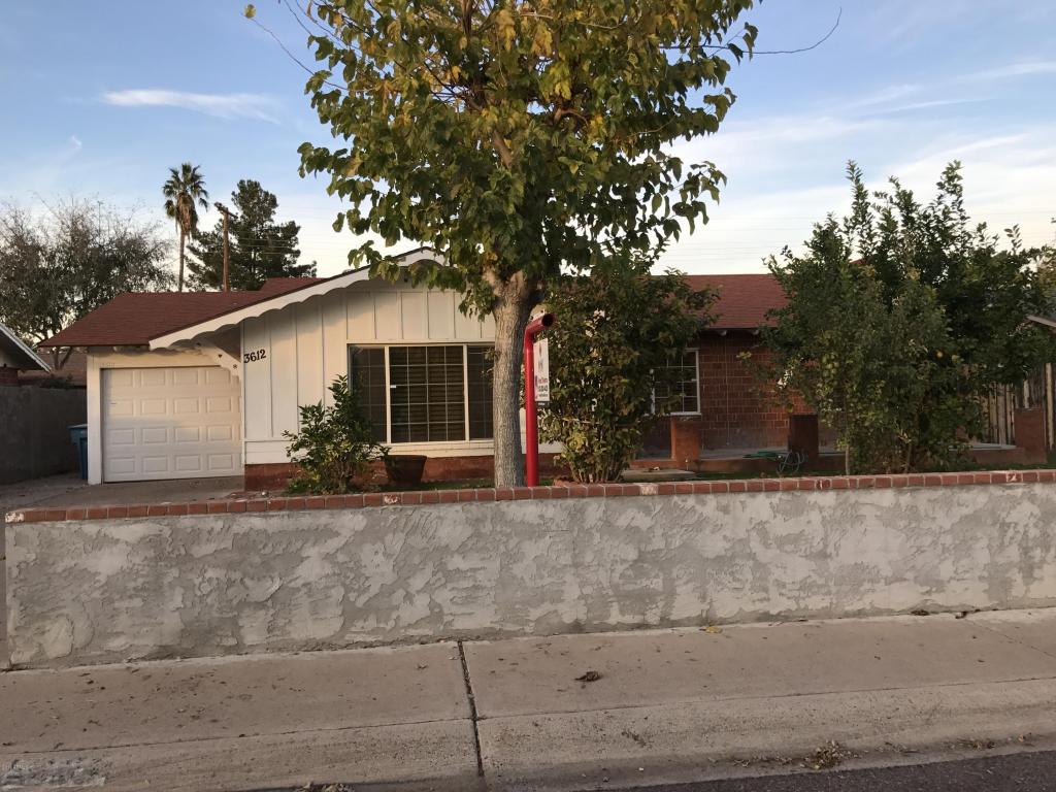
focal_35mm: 28
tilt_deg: +0.8
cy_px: 396
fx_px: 854
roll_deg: +1.6
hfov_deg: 63.4
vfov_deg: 49.7
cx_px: 528
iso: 20
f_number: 1.8
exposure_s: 1/306
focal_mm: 3.99
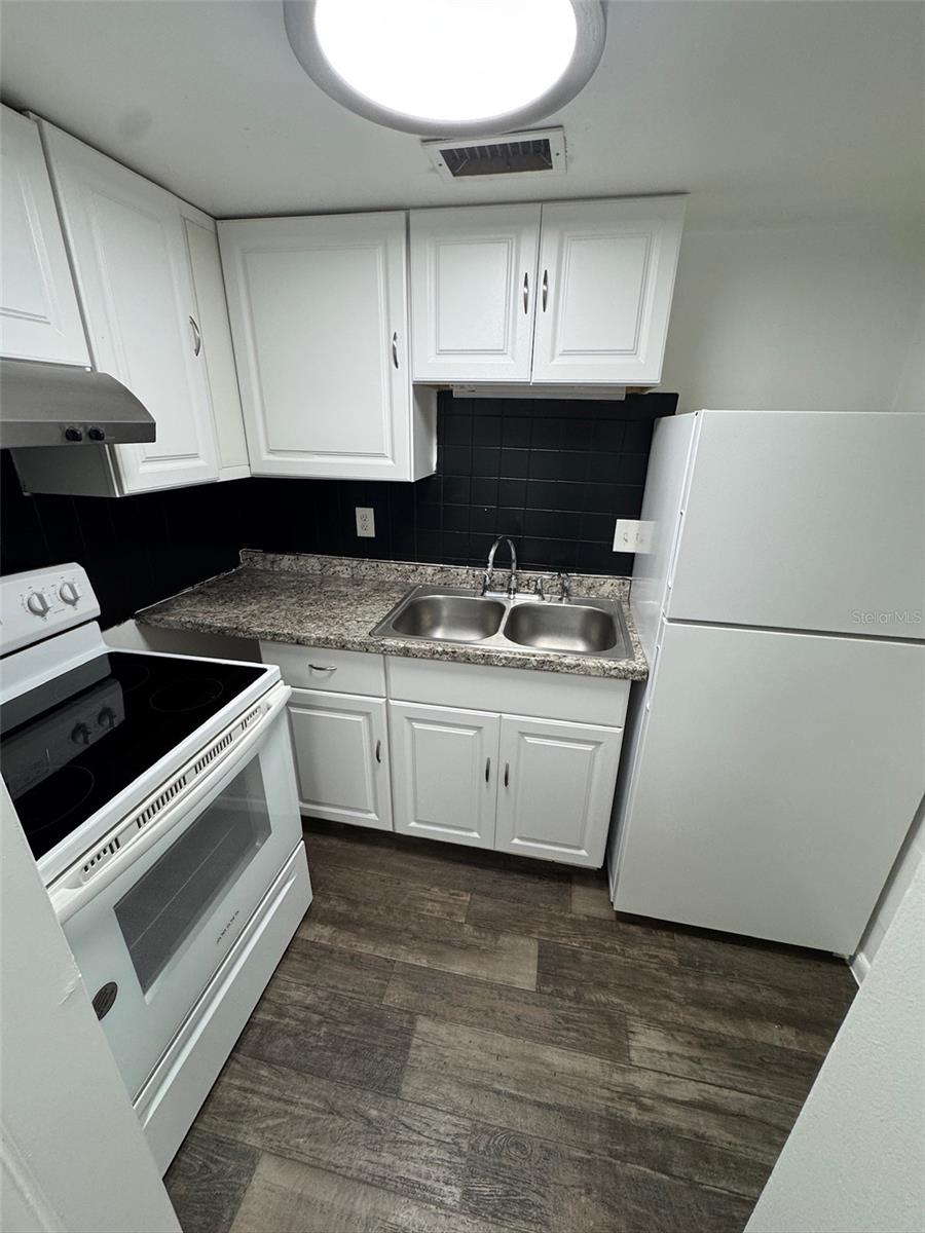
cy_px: 616
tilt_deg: -21.0
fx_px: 499
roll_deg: +0.1
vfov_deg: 102.1
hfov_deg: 85.7
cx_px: 462
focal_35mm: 14
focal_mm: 2.22
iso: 200
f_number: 2.2
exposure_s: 1/120
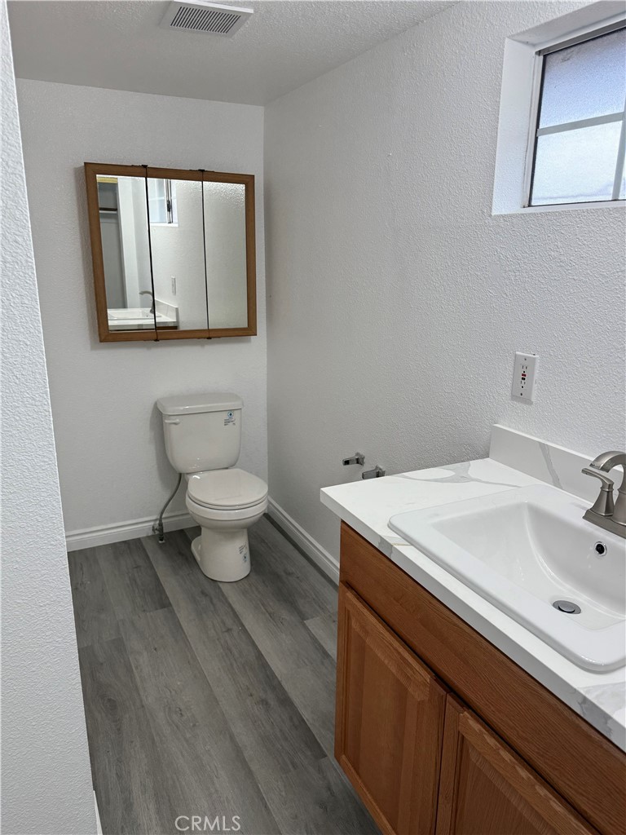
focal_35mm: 24
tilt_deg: -14.9
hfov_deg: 56.8
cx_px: 313
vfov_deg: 71.6
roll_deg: -0.7
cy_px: 418
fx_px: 579
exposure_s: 1/120
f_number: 1.78
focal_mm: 6.76
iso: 64
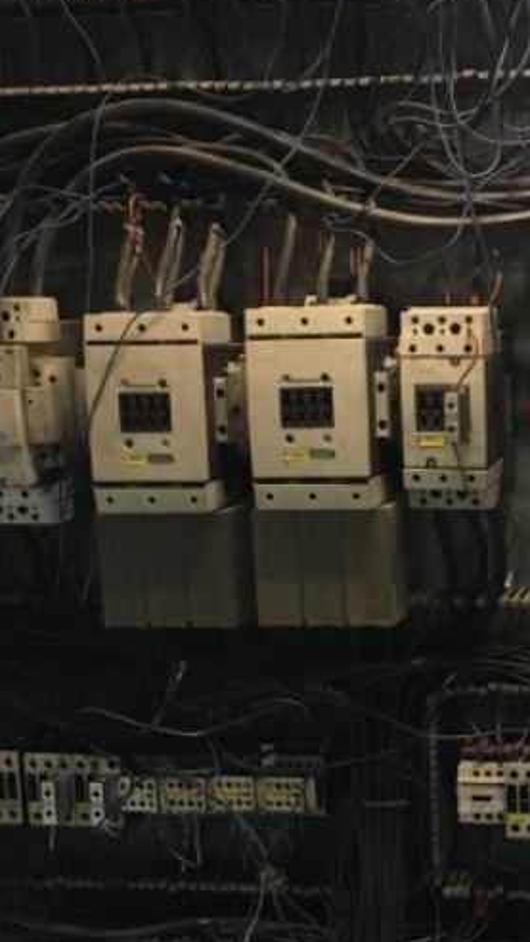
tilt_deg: -13.4
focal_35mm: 77
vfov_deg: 26.9
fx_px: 1922
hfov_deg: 15.4
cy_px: 783
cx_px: 538
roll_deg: +1.7
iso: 250
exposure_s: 1/33
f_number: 2.2
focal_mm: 4.15
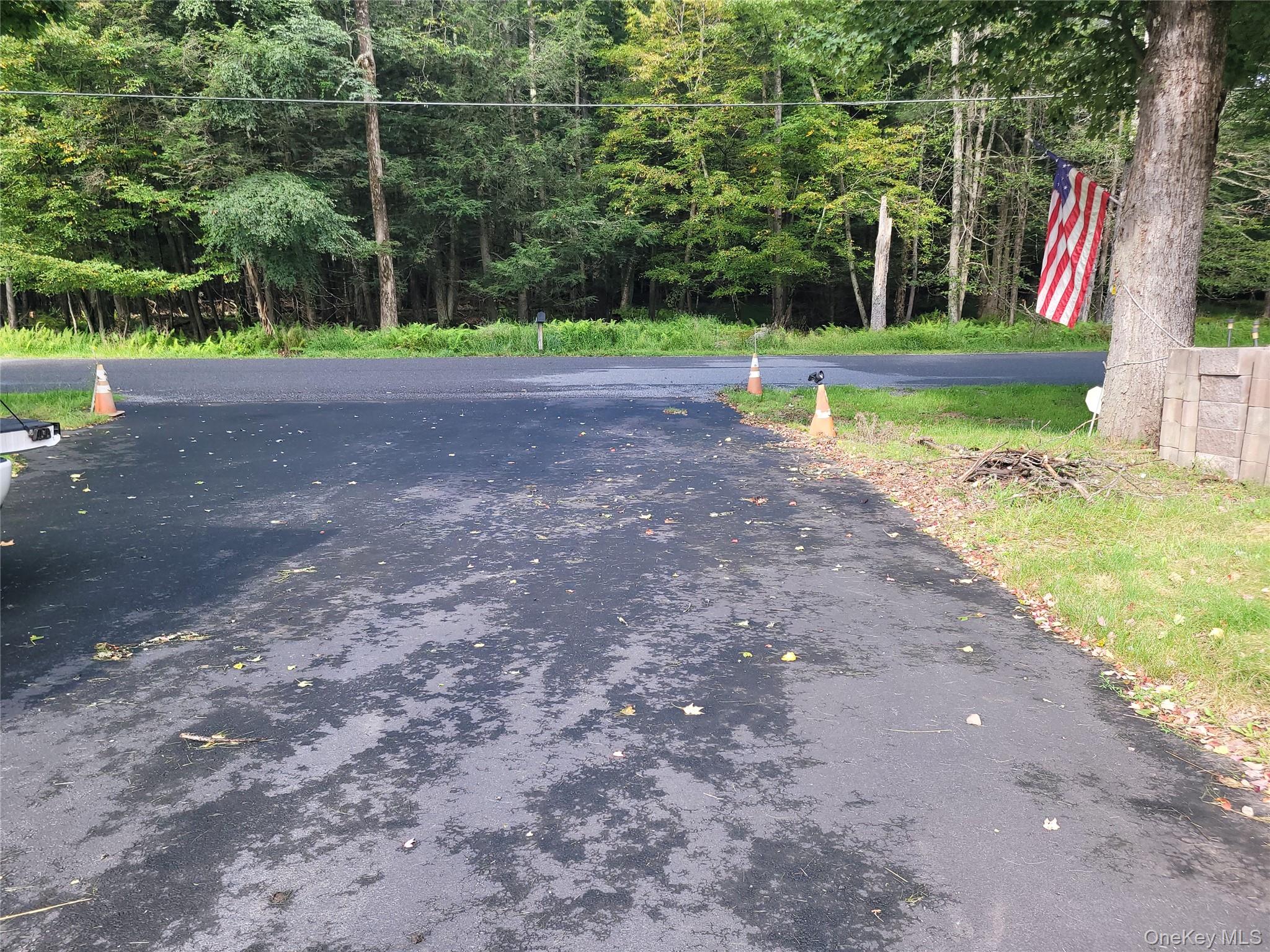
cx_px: 635
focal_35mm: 26
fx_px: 954
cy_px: 476
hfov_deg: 67.3
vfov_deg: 53.1
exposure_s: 1/227
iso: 40
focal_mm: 5.4
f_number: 1.8
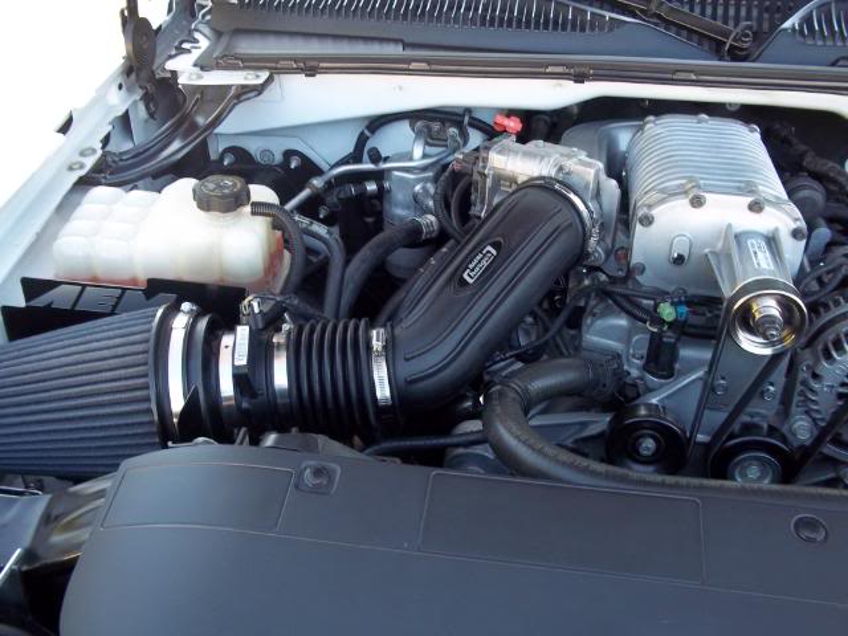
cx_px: 424
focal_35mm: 36
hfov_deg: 51.4
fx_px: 882
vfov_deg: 39.7
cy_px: 318
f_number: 3.1
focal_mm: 6.5
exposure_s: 1/40
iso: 80
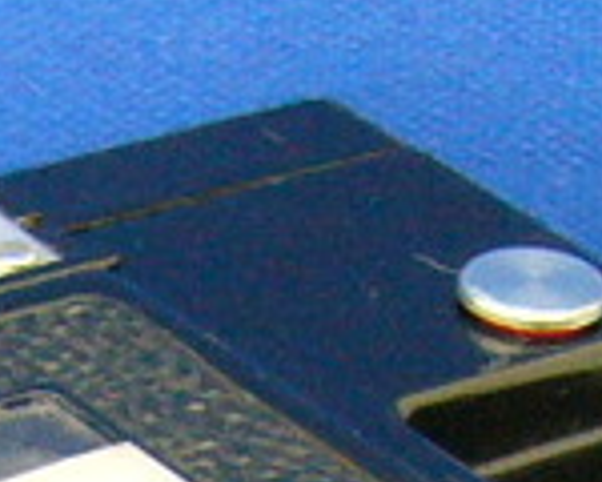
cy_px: 1783
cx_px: -48
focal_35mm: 274
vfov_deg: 5.1
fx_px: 4882
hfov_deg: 7.0
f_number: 2.8
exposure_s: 1/8
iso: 200
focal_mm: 5.8
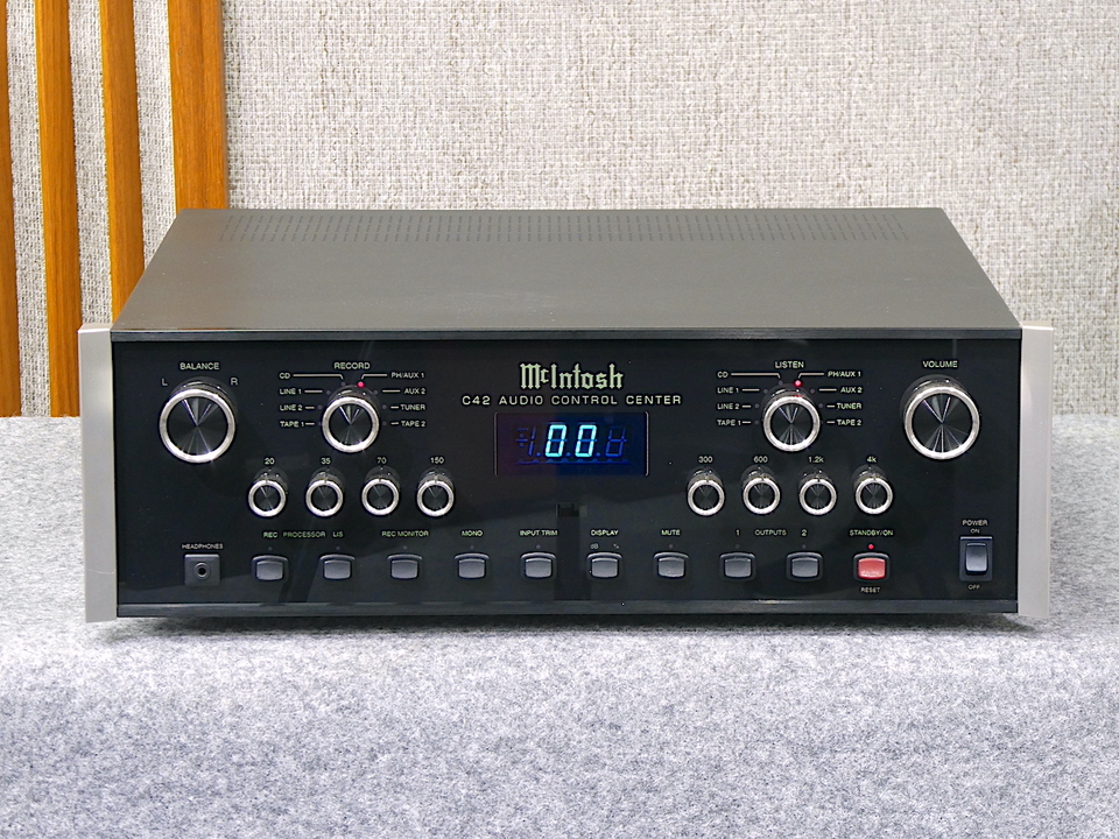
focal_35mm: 124
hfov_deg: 15.9
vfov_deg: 12.0
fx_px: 4008
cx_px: 560
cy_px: 420
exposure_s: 1/2
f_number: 5.2
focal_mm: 22.3
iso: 200
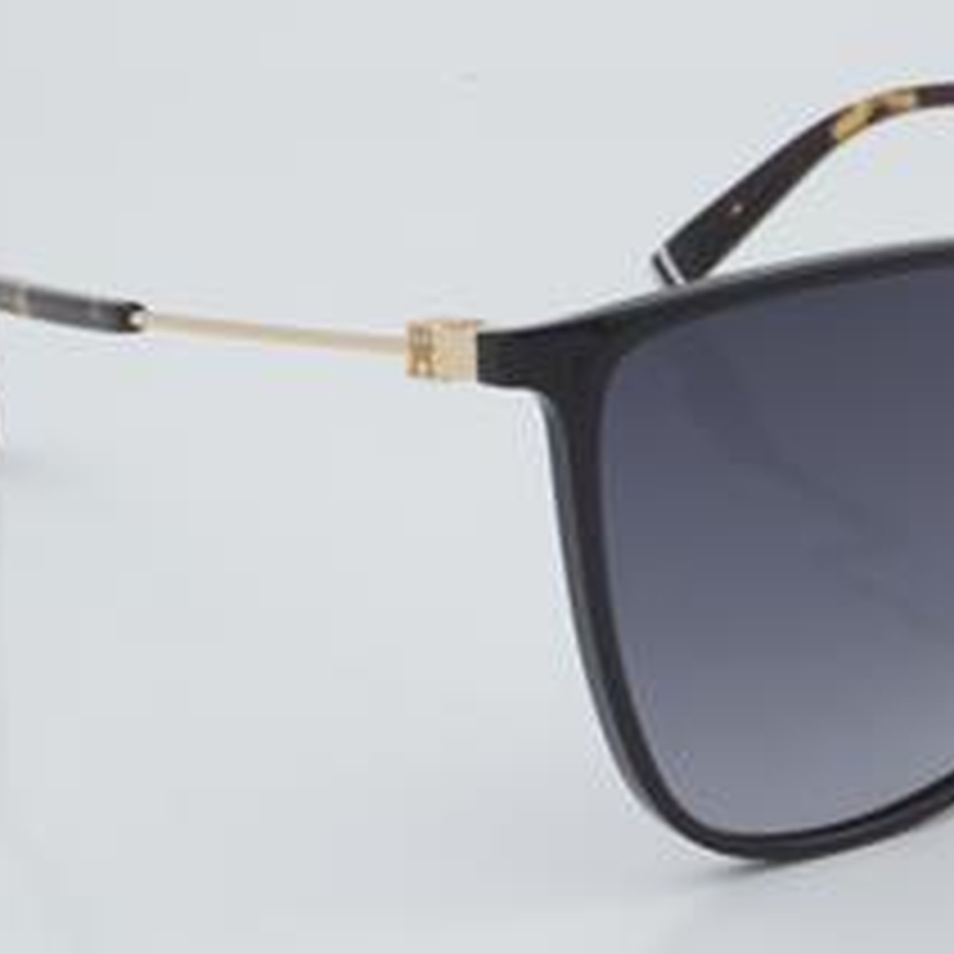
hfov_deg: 14.4
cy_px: 414
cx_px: 801
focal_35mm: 120
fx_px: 3742
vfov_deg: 14.5
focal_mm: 50
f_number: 32
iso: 100
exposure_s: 1/3
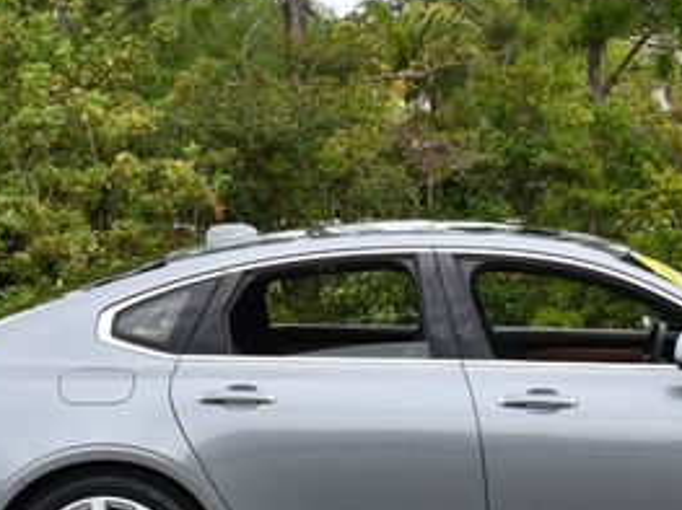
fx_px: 2403
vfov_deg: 12.1
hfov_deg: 16.1
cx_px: 506
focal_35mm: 122
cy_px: 246
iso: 180
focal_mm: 26
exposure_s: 1/250
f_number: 8
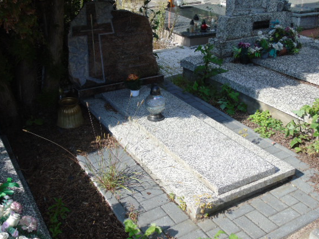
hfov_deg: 49.0
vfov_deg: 37.7
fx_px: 350
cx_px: 166
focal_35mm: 38
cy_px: 111
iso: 80
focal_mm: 6.1
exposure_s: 1/500
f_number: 3.8
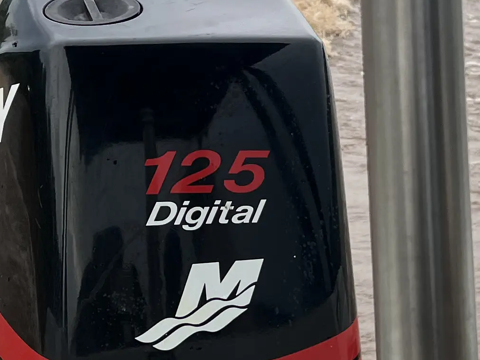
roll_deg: +1.0
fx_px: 1442
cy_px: 130
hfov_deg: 18.9
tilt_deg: -12.5
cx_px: 243
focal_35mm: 104
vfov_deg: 14.2
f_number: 1.5
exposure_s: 1/2513
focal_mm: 5.7
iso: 50
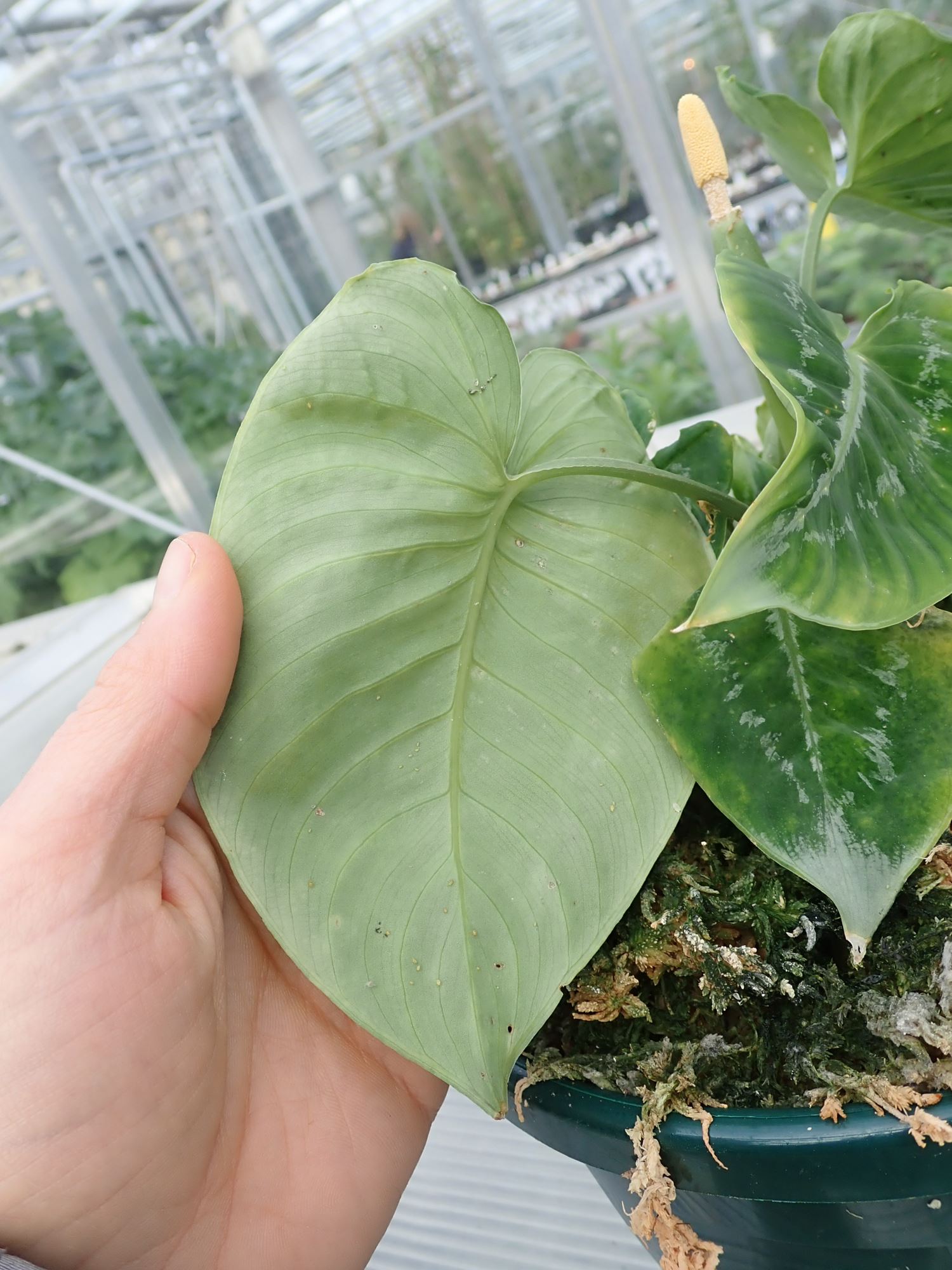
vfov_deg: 60.0
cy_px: 635
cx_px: 476
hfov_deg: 46.8
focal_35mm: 30
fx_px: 1100
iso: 100
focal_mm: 5.5
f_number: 3.2
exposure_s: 1/125
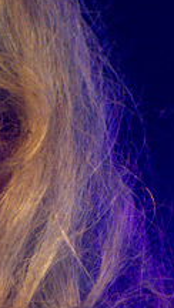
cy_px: 289
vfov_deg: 2.4
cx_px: -138
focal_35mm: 889
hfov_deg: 1.4
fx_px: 7269
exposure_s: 1/250
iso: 2500
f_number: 4.5
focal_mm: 170
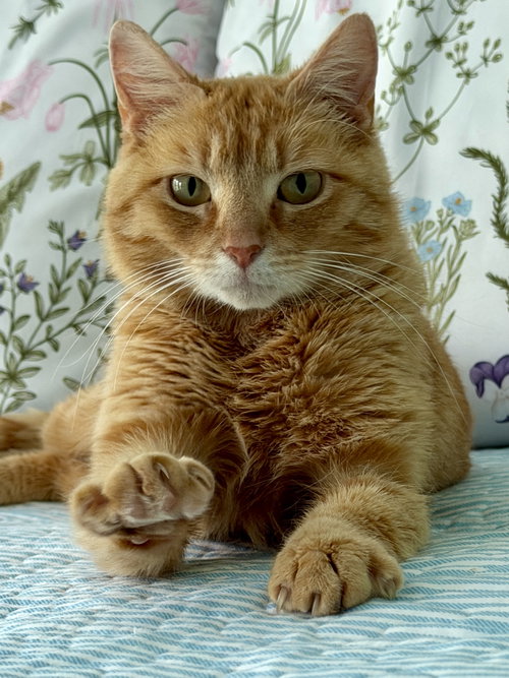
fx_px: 941
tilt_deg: -8.0
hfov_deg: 30.3
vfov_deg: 39.7
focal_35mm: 48
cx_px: 254
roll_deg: +4.1
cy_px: 339
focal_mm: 6.76
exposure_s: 1/71
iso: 100
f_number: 1.78
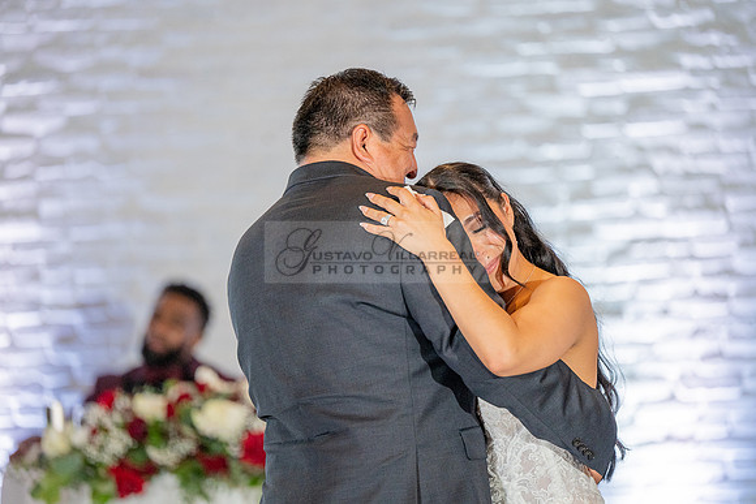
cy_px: 252
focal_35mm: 180
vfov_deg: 7.6
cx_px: 378
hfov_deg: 11.4
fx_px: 3781
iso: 1600
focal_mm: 180
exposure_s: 1/320
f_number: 2.8
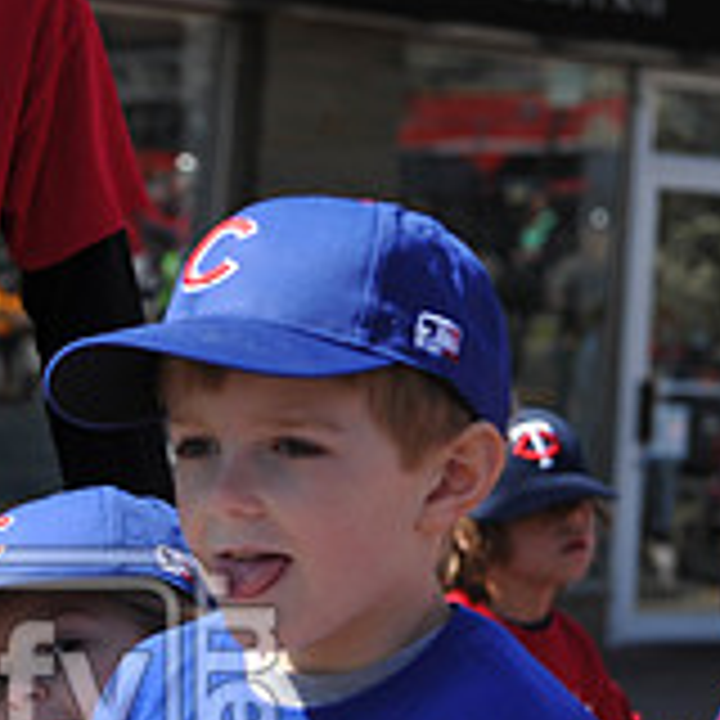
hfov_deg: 8.0
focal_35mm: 216
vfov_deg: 8.1
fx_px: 5083
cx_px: -288
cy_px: 716
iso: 200
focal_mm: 70
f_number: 5
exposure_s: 1/640
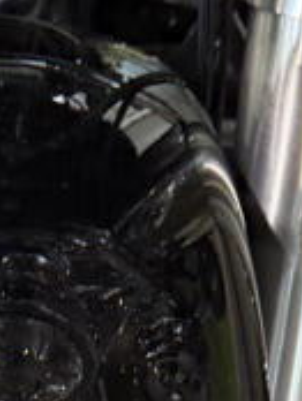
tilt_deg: -75.4
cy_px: 899
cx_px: 145
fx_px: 1636
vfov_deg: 11.9
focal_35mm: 141
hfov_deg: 10.5
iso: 200
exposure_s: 1/60
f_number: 1.78
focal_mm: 6.76
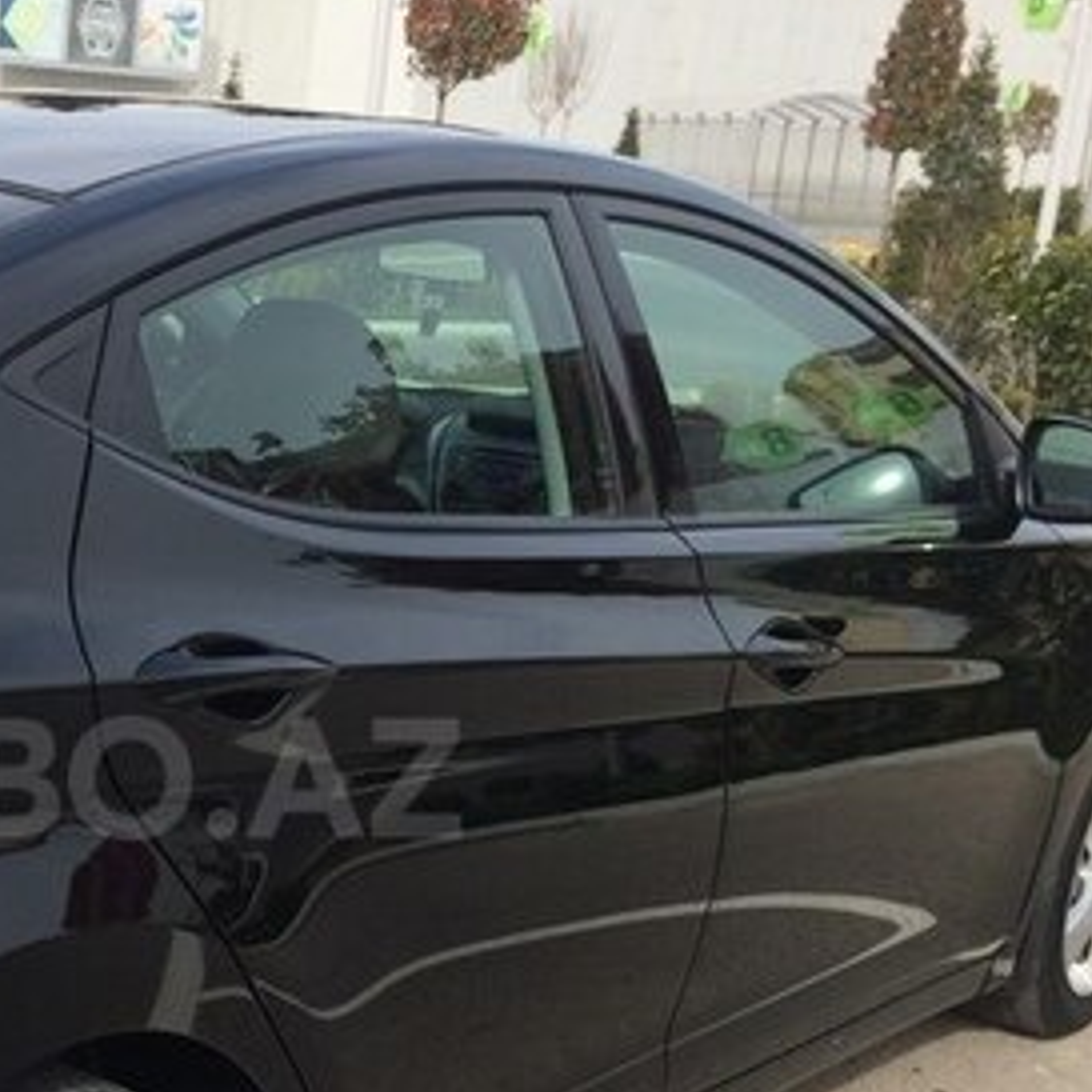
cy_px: 778
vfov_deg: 27.4
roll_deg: -2.5
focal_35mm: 62
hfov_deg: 26.5
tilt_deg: -17.8
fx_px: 2213
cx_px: 52
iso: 32
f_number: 2.2
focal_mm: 4.15
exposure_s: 1/933
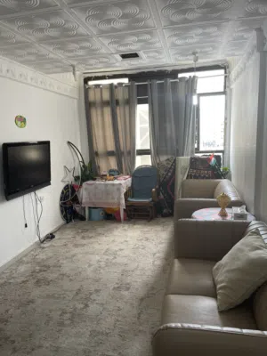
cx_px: 134
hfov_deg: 54.9
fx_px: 257
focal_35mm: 25
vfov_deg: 69.4
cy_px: 178
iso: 125
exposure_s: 1/100
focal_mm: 5.1
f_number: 1.6
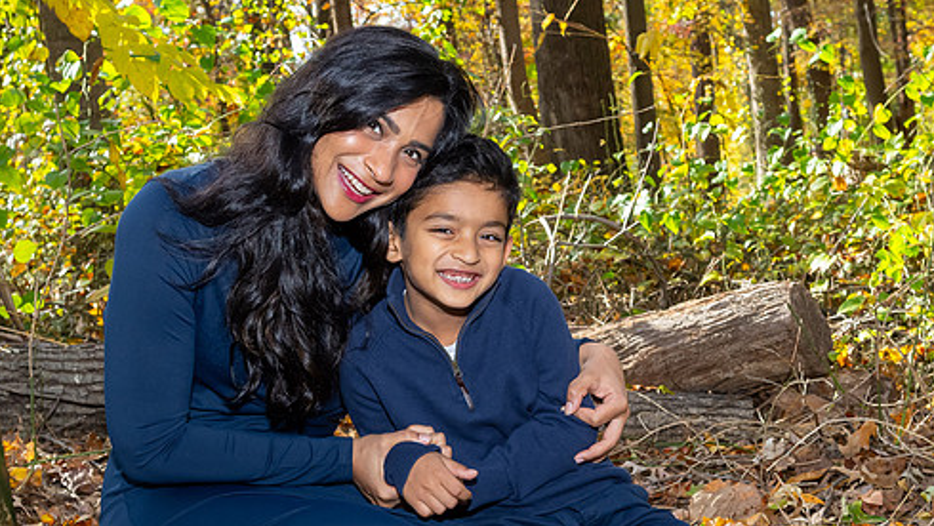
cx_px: 505
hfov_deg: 32.3
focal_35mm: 65
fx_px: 1610
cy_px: 349
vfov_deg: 18.5
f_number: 7.1
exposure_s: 1/250
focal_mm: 30
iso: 800
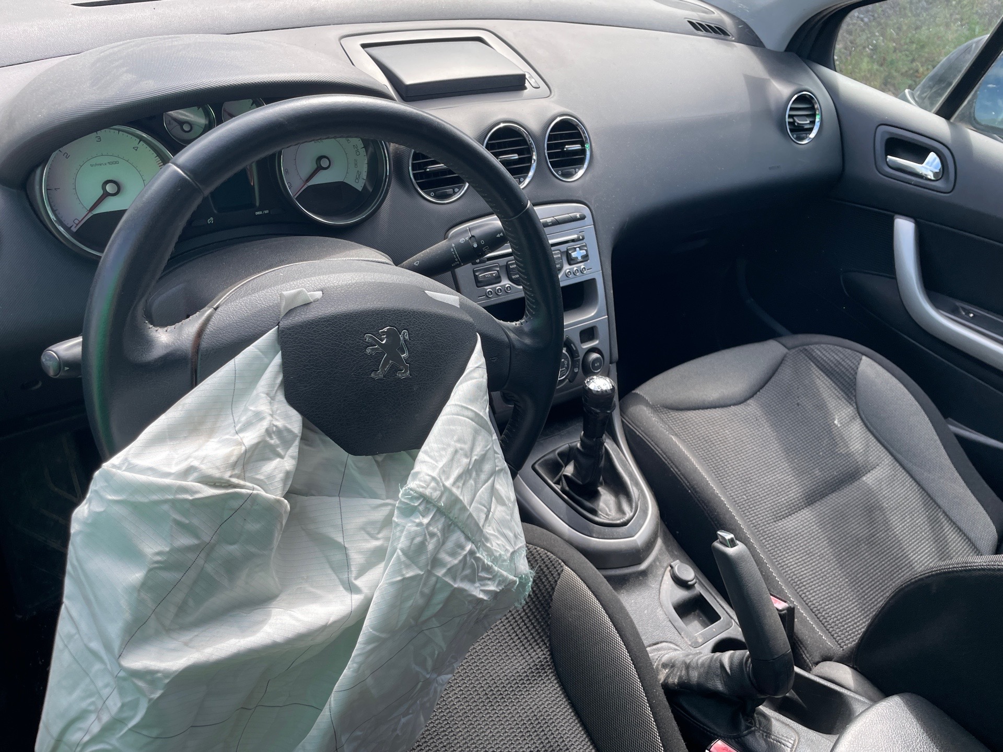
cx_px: 502
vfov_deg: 53.1
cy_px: 376
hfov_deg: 67.3
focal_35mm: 26
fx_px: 753
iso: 32
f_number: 1.6
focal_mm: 4.2
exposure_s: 1/443
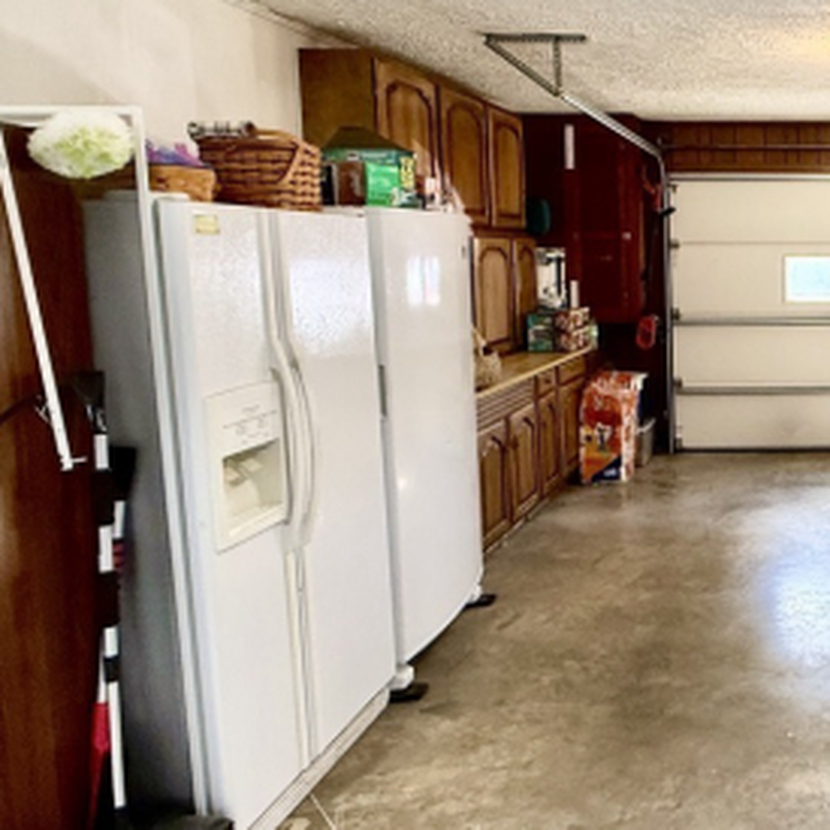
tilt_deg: -5.4
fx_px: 814
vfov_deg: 53.6
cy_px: 323
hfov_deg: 44.5
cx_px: 859
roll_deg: +0.5
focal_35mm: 30
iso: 250
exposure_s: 1/120
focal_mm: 2.22
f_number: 2.2
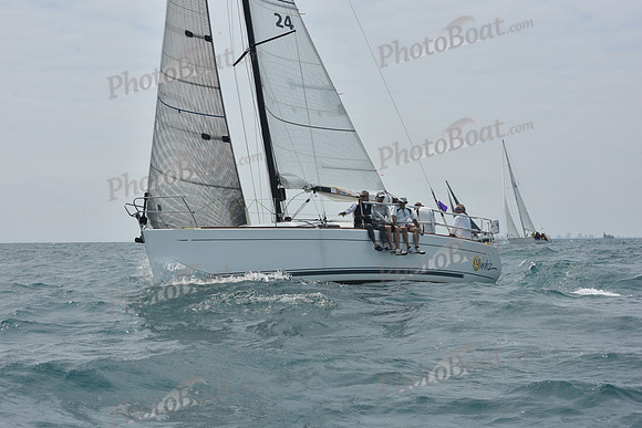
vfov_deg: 19.5
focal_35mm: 70
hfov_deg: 28.8
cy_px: 214
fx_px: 1249
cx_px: 321
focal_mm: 70
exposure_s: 1/800
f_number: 13
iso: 250
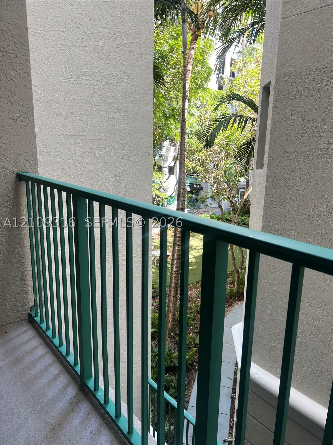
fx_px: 333
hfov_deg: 53.1
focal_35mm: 26
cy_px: 222
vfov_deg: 67.3
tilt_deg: -13.0
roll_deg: -0.2
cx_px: 166
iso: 40
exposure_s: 1/140
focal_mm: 5.7
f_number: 1.5
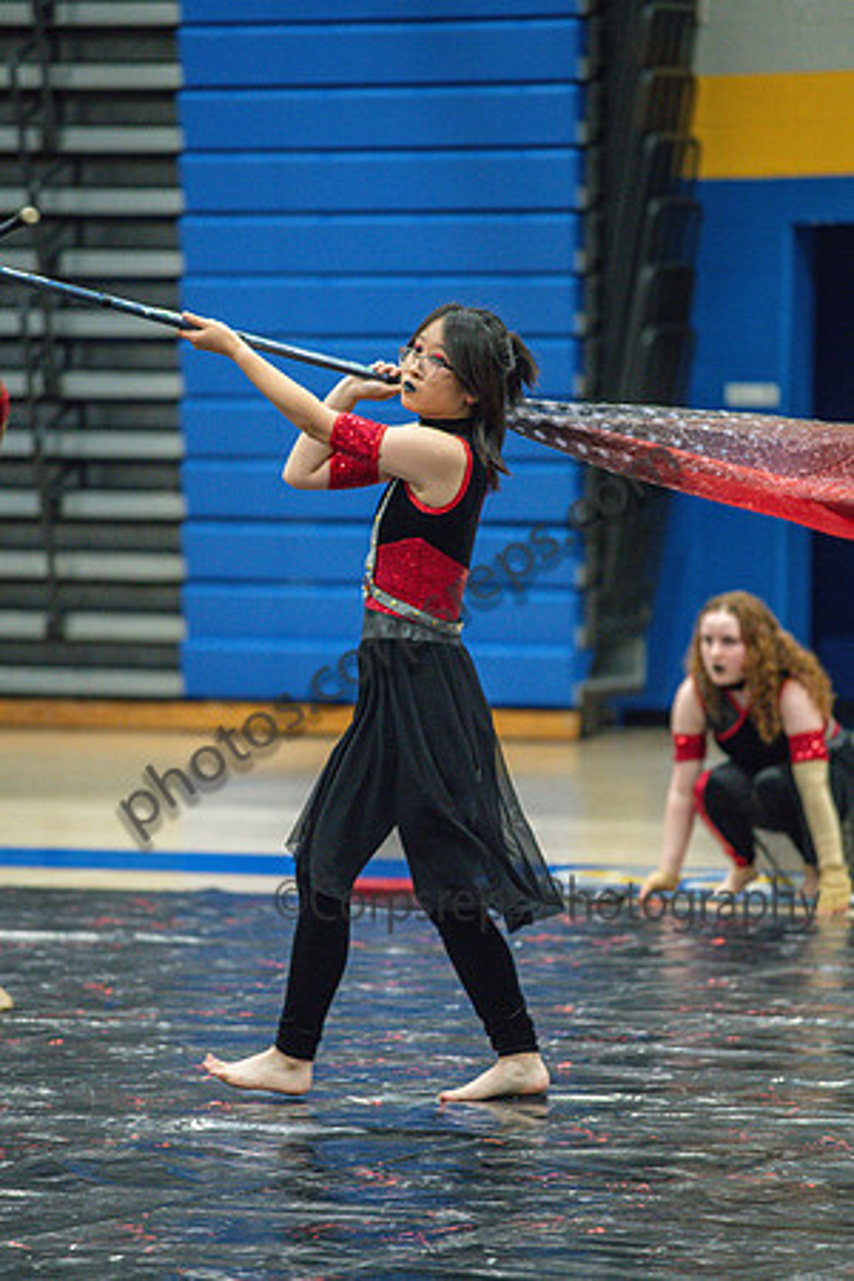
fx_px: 7116
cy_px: 640
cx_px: 427
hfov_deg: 6.9
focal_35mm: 200
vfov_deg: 10.3
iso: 6400
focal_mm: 200
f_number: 4
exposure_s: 1/500
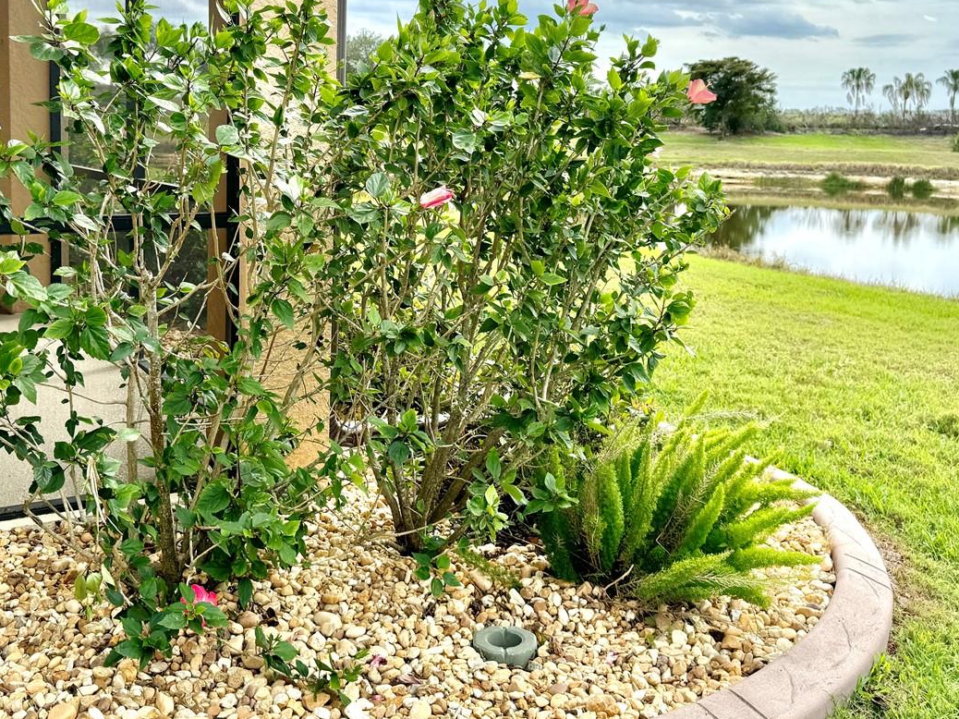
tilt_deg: -6.8
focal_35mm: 37
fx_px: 1025
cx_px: 396
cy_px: 234
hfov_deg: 49.9
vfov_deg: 38.2
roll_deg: -2.8
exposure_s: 1/3597
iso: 80
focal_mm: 6.76
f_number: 1.78
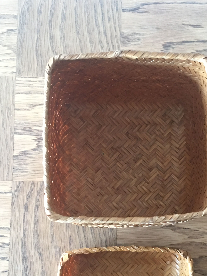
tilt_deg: -86.8
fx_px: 351
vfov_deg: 42.0
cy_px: 196
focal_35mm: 44
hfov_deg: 32.7
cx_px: 130
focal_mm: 4.15
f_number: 2.2
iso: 80
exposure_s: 1/10
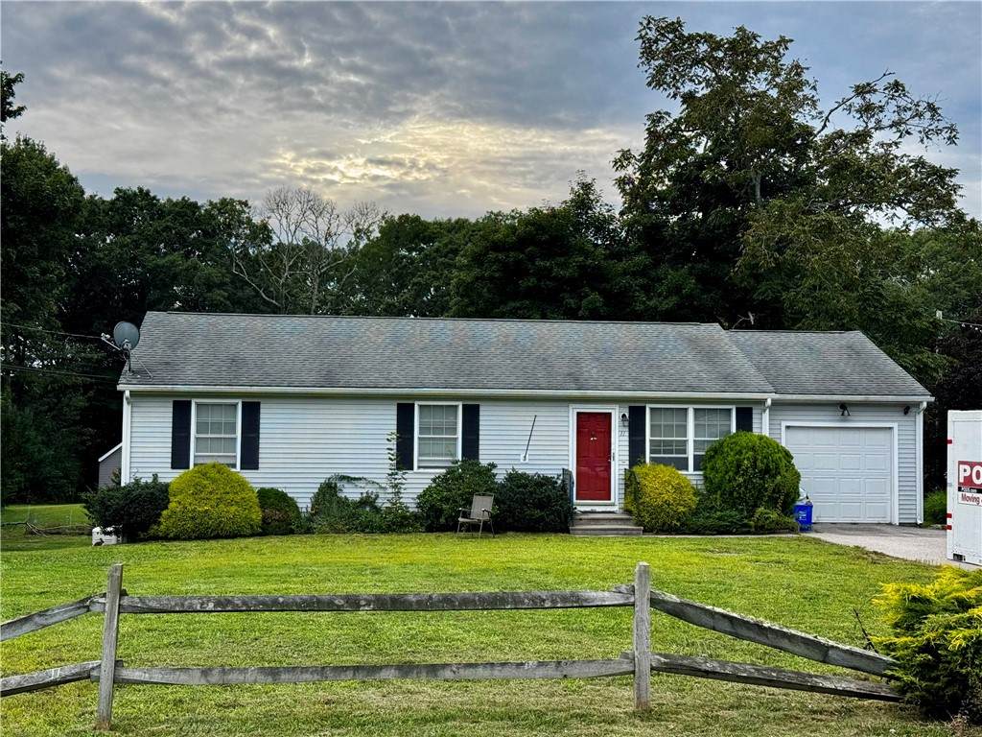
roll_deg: +0.0
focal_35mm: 48
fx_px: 1362
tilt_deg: +1.7
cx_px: 491
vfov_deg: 30.3
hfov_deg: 39.7
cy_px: 368
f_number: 1.78
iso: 64
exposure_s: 1/802
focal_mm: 6.76
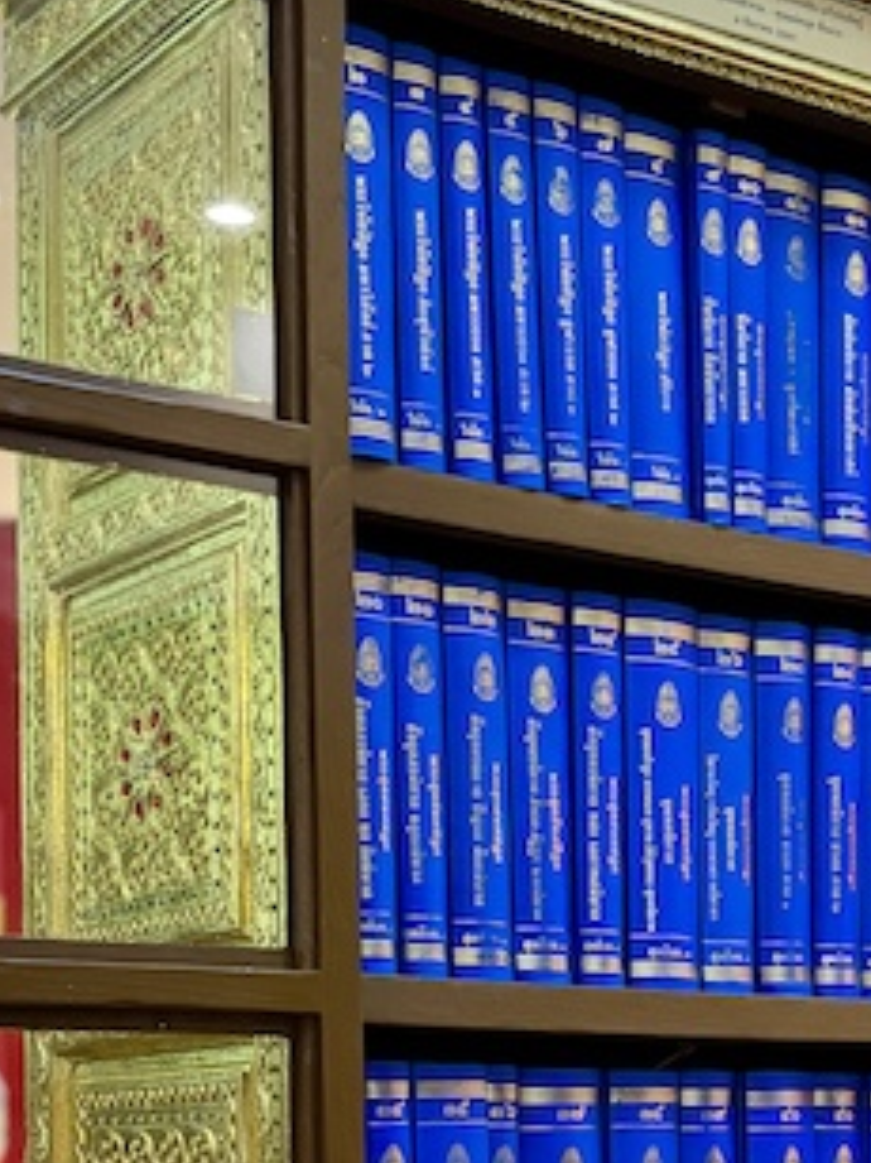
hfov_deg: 18.4
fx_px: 2652
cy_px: 1112
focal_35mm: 79
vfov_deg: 23.8
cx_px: 727
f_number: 1.6
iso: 250
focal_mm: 5.96
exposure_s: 1/50
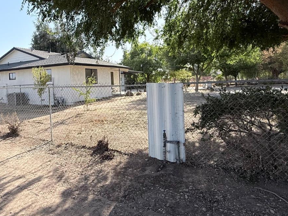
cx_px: 118
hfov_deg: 71.0
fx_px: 200
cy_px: 86
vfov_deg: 56.4
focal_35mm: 24
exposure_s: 1/985
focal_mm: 2.22
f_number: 2.2
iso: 64
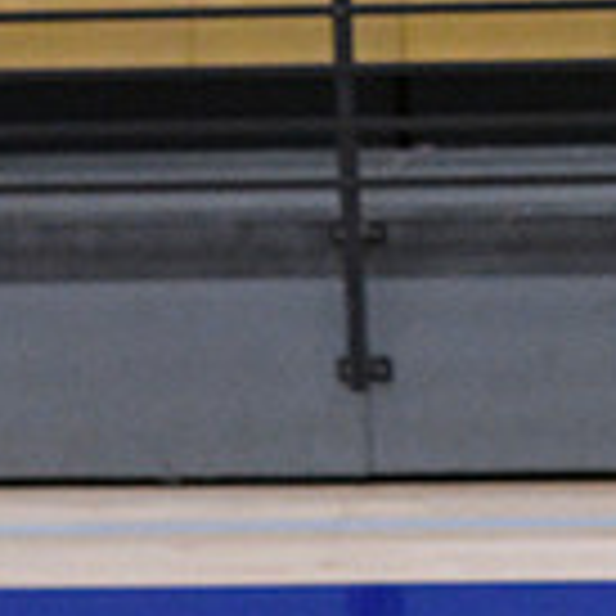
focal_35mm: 626
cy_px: 1254
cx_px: 34
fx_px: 12603
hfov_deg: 2.8
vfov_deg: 2.8
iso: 6400
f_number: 3.2
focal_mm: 116
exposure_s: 1/1250
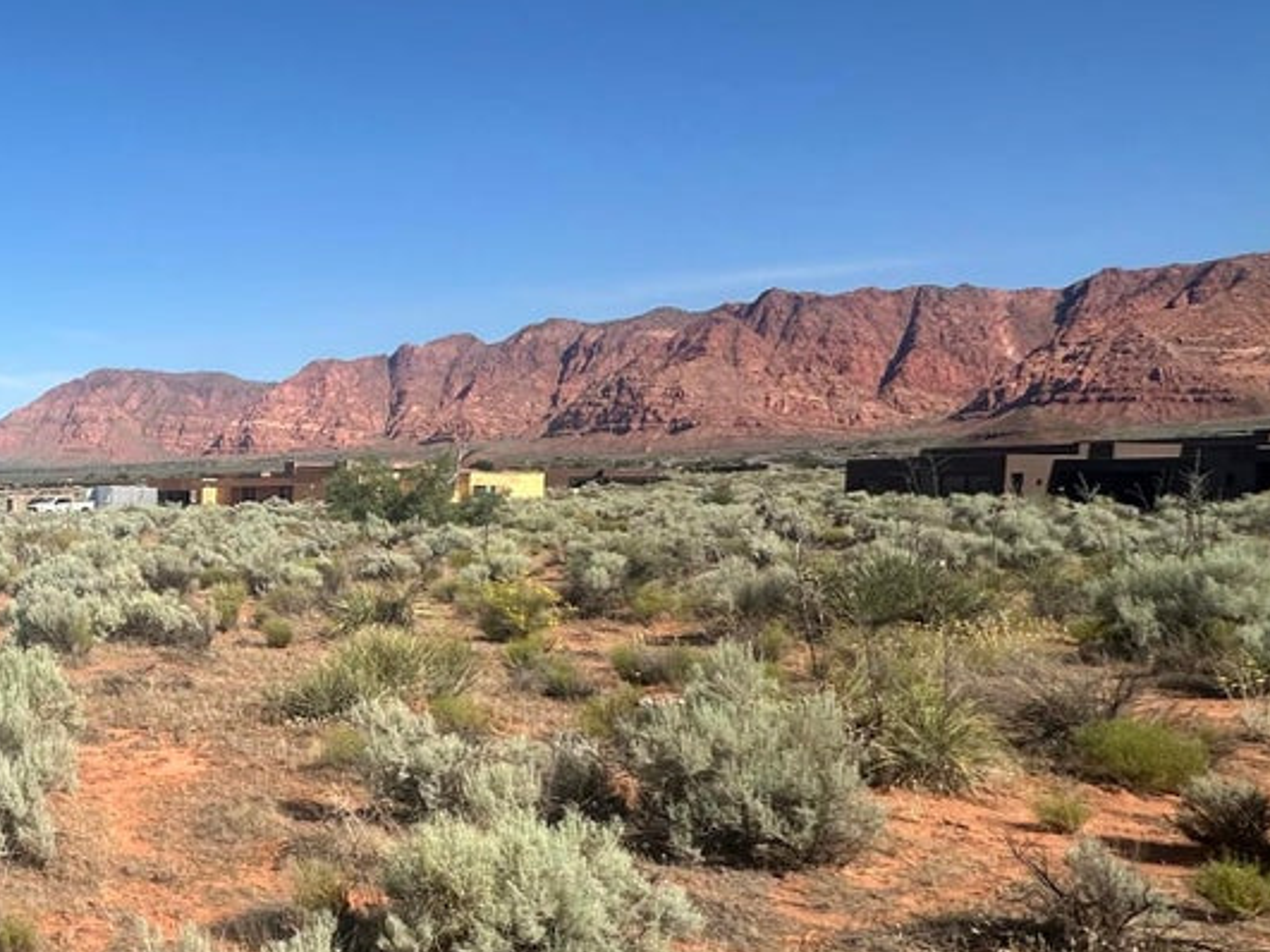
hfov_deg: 38.3
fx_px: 1320
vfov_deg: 39.4
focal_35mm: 36
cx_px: -250
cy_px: 593
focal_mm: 2.22
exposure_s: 1/2817
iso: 50
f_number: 2.2
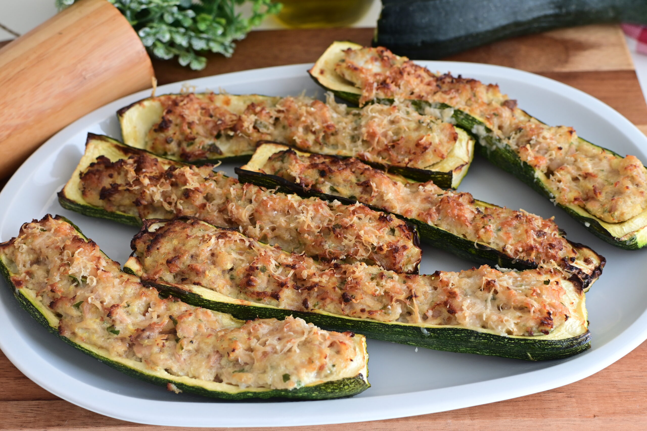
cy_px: 216
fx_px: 934
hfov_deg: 38.2
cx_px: 324
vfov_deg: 26.0
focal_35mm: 52
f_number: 5.6
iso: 320
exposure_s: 1/13
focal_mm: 35
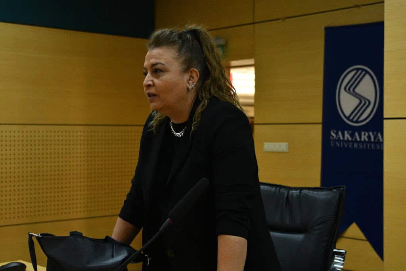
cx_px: 203
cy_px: 136
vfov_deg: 22.6
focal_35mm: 60
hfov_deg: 33.4
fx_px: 677
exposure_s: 1/100
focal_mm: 40
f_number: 4
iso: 3200
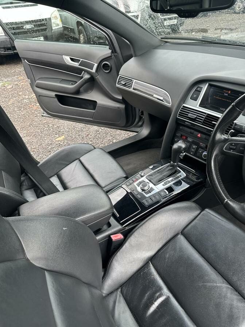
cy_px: 164
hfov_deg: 56.8
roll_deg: +6.2
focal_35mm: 24
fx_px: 226
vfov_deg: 71.6
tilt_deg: -35.2
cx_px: 122
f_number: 1.78
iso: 64
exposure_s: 1/180
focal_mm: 6.86
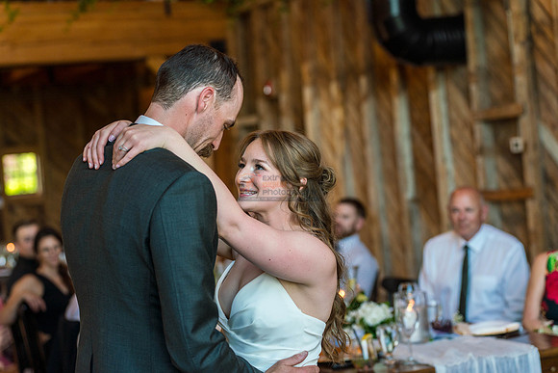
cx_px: 279
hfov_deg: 26.6
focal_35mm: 76
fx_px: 1178
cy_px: 186
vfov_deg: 18.0
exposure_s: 1/320
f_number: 3.2
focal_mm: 76
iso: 400
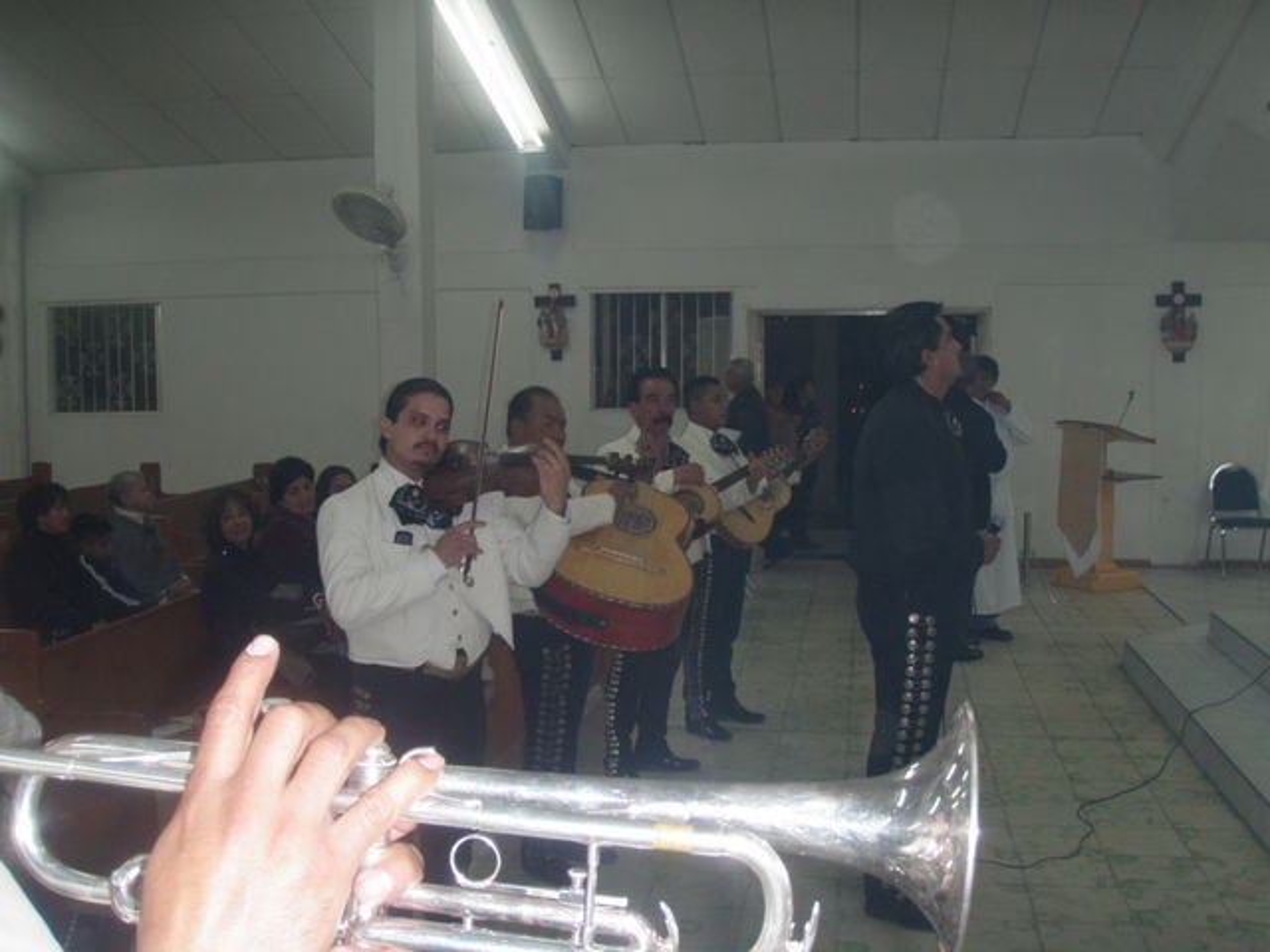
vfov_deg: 37.7
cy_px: 476
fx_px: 1394
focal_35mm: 38
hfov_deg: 49.0
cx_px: 635
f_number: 3.5
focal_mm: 6.7
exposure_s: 1/30
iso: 125
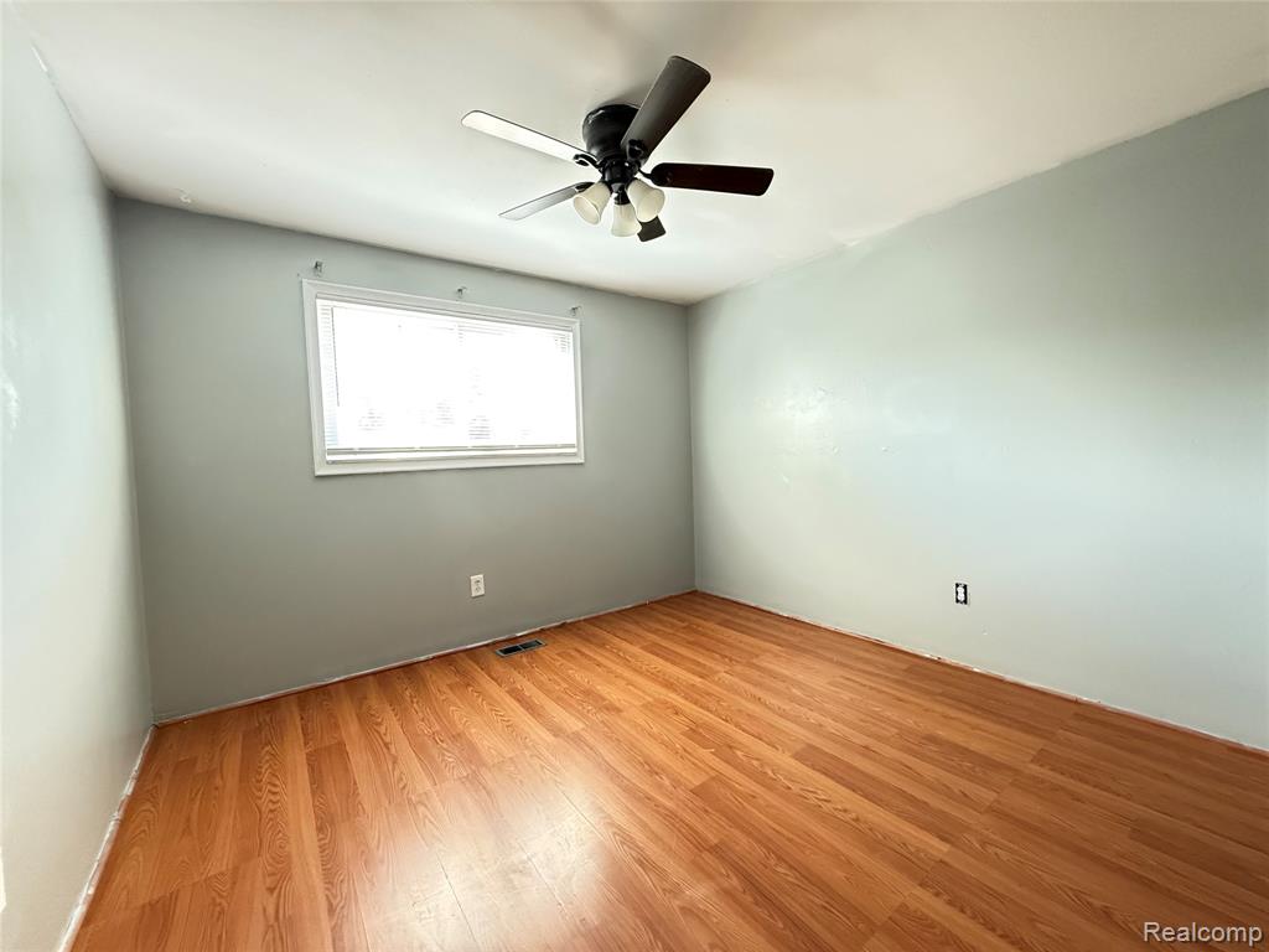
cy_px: 476
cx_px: 634
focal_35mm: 14
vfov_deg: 85.7
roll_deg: +2.0
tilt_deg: -1.9
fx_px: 513
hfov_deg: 102.1
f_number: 2.2
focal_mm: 2.22
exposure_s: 1/60
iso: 800
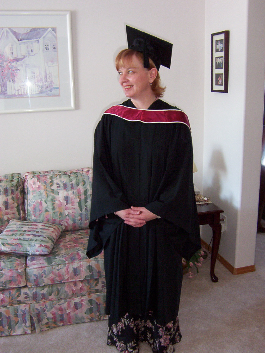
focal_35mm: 36
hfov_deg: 39.7
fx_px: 367
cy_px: 176
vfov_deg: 51.4
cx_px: 132
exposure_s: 1/30
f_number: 2.76
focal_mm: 5.54
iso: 140
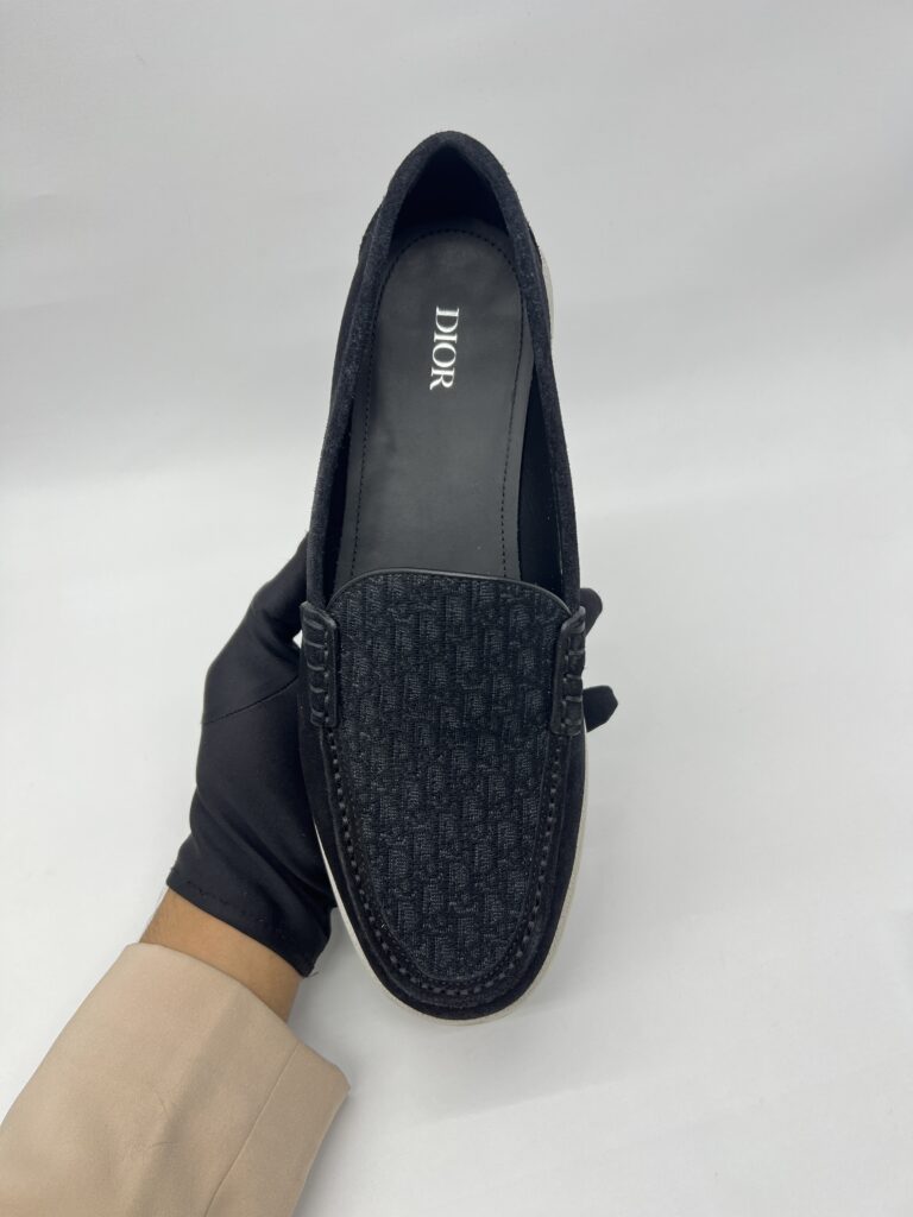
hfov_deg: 53.1
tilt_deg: -48.9
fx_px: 914
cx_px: 456
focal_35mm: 26
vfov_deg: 67.3
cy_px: 608
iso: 40
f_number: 1.5
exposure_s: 1/100
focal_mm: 5.7
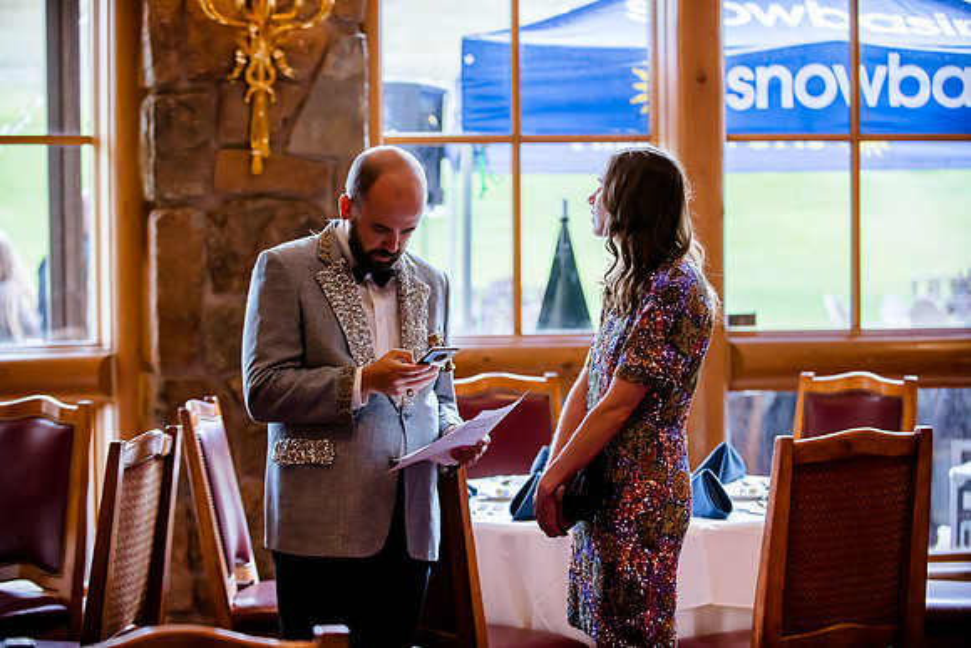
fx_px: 2212
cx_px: 486
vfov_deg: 16.7
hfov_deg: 24.8
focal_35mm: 82
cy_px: 324
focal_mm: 82
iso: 1000
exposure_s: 1/640
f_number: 2.8
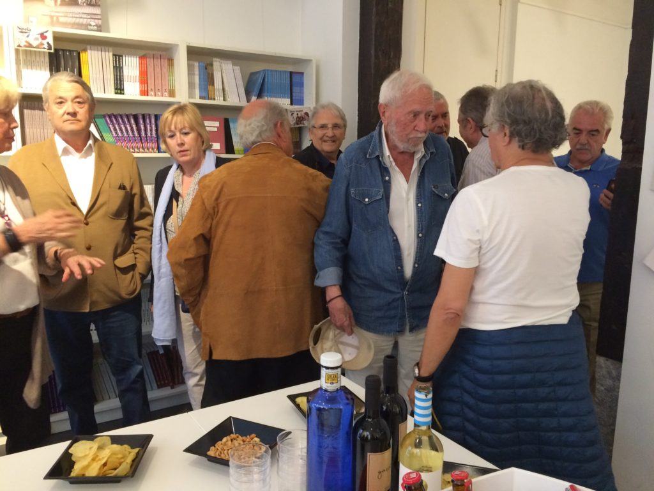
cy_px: 246
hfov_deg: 61.7
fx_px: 548
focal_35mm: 29
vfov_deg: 48.2
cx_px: 327
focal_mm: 4.15
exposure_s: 1/33
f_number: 2.2
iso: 320
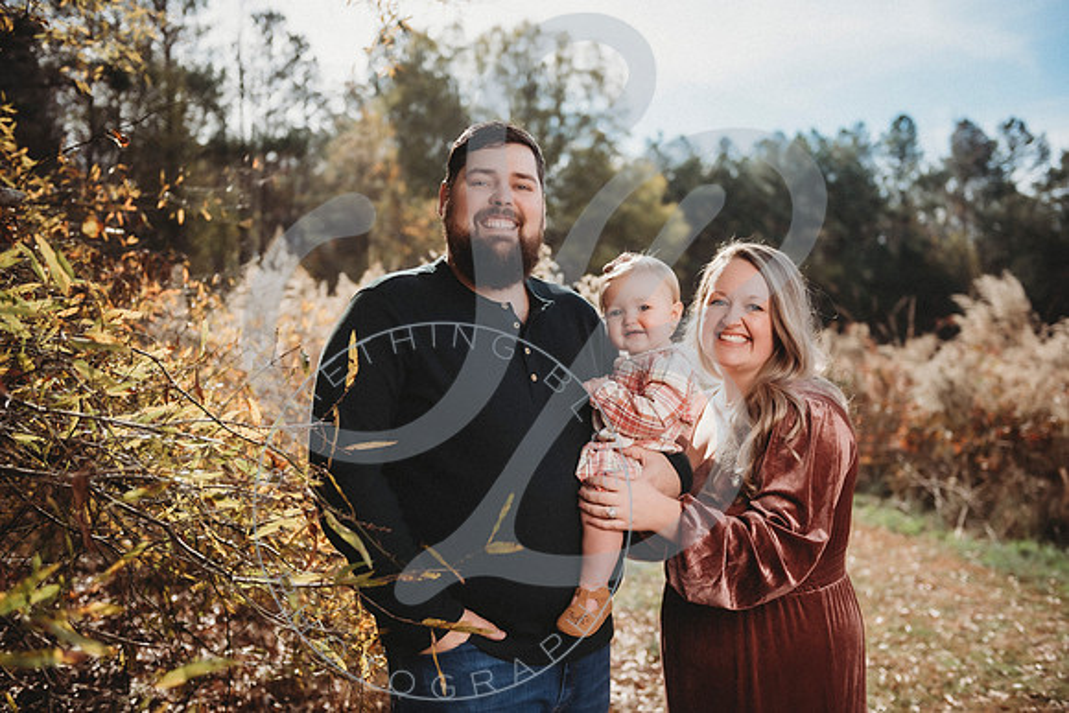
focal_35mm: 40
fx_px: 1188
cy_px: 356
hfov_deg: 48.4
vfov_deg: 33.4
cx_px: 534
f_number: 2.8
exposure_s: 1/2000
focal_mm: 40
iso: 100
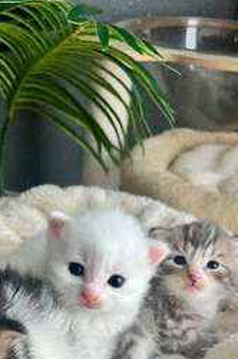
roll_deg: -1.0
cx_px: 44
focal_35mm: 51
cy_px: 304
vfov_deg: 37.1
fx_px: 507
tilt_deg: -32.7
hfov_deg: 25.9
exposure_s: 1/60
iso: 200
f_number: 1.6
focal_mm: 5.1
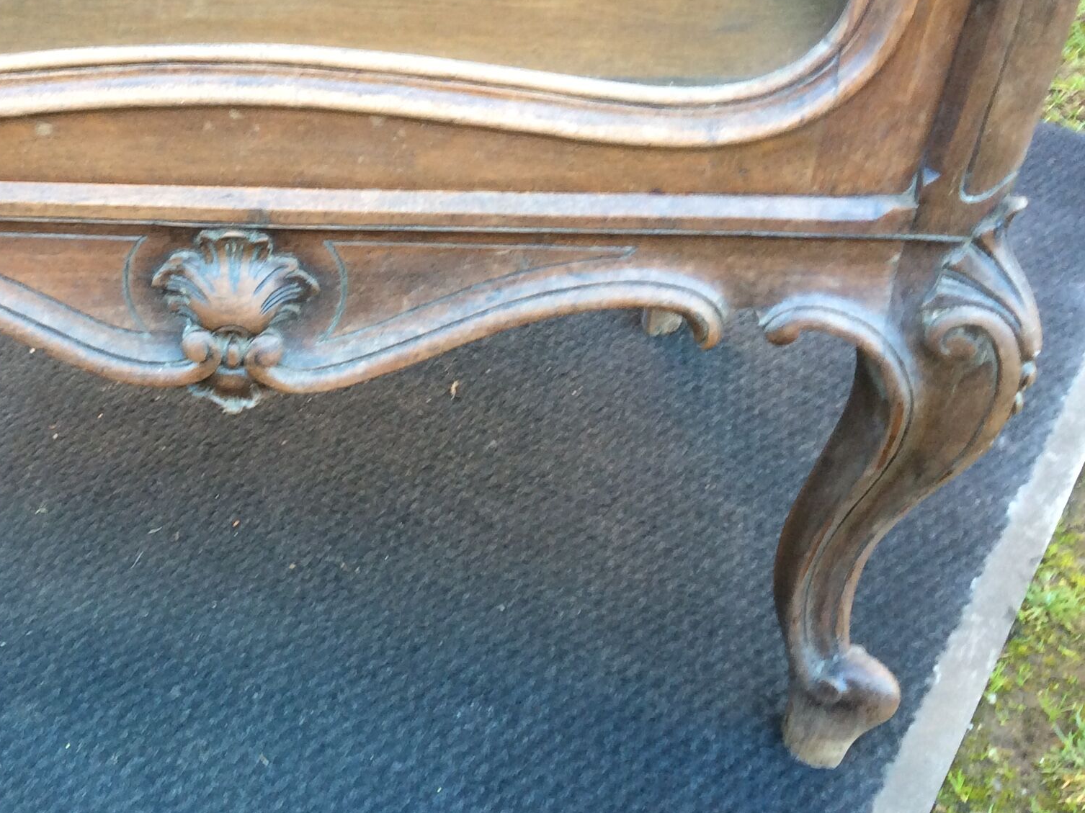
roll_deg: -2.3
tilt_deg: -37.5
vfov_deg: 26.5
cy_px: 424
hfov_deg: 33.6
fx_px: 1724
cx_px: 174
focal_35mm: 55
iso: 40
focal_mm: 3.3
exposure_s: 1/25
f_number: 2.4
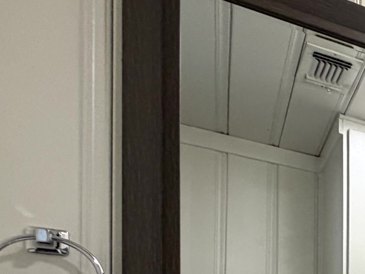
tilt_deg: +1.2
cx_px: 610
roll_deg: +1.3
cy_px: 391
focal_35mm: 52
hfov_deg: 24.0
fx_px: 548
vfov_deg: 23.4
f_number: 2.2
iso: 250
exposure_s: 1/120
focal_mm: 2.22
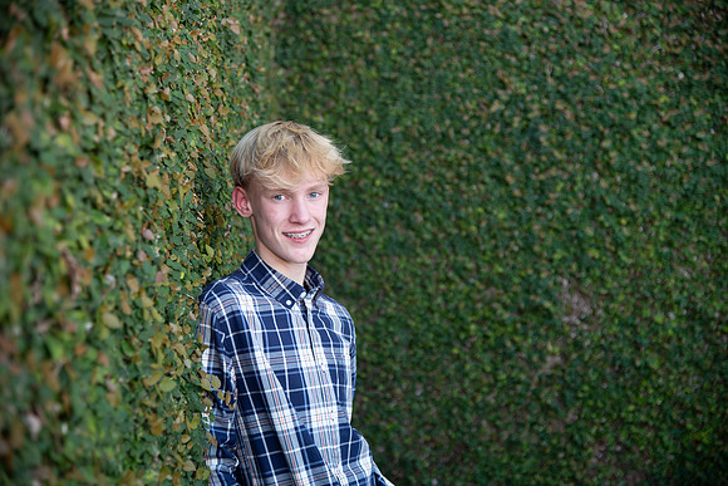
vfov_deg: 19.5
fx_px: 1416
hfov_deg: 28.8
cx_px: 364
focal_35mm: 70
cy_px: 243
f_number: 4
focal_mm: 70
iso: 640
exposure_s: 1/320
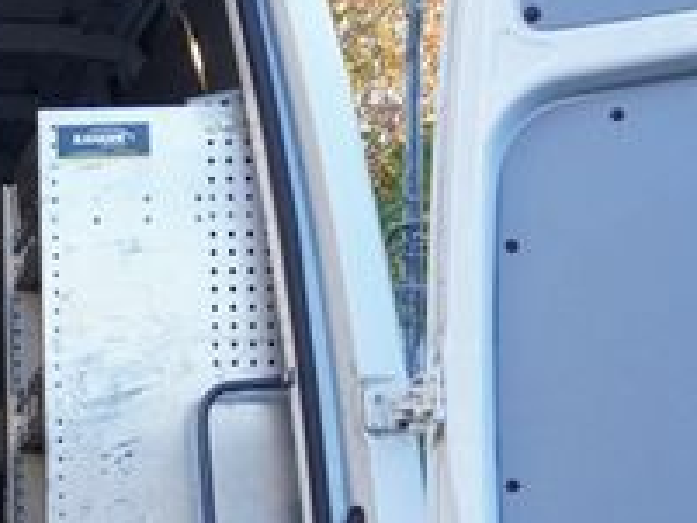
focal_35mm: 152
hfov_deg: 12.5
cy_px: 606
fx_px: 3053
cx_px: -274
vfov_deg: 9.7
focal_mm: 33
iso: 1250
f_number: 9
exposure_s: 1/250
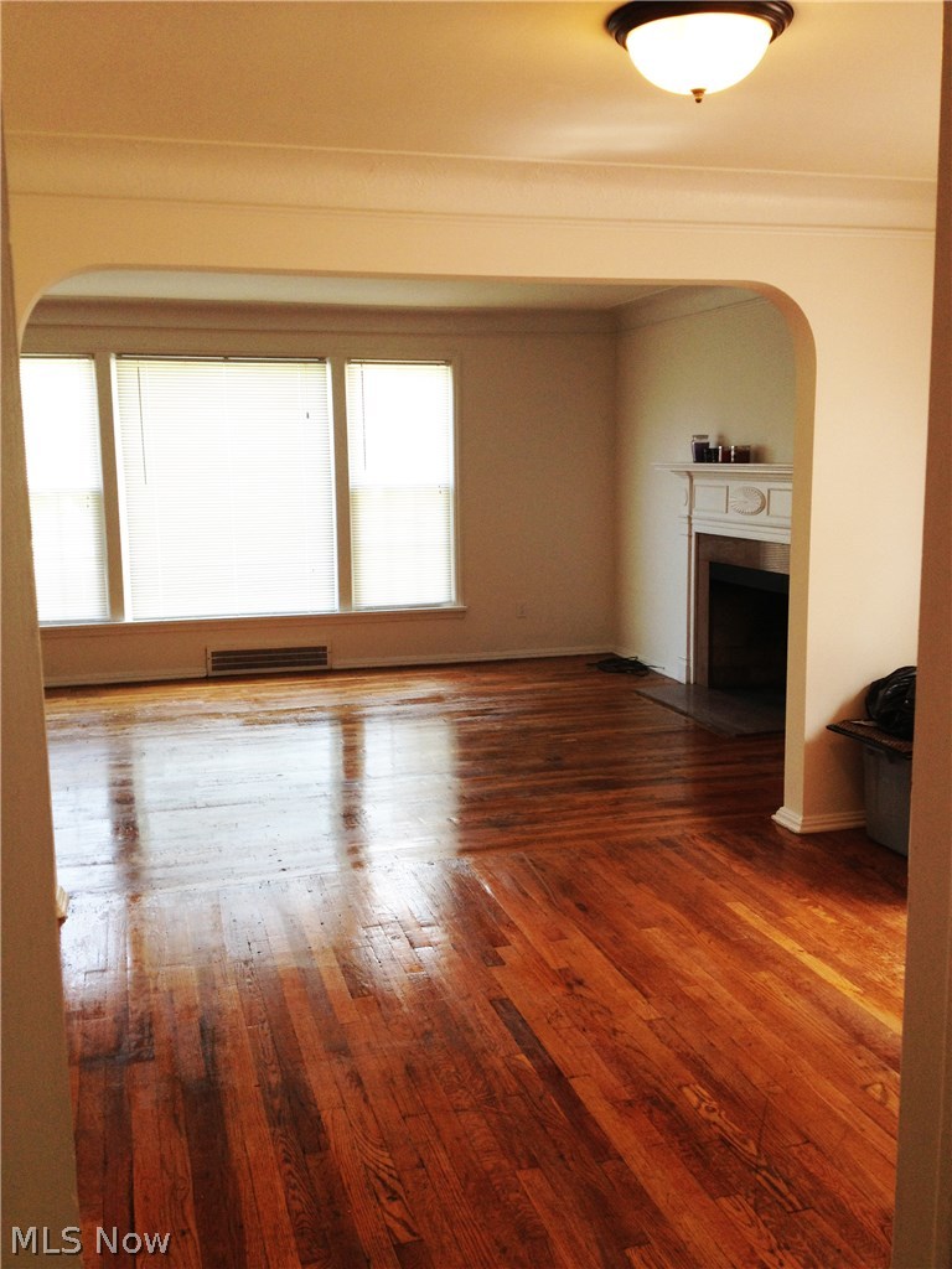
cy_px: 634
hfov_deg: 40.7
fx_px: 1283
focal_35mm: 35
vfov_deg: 52.6
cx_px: 476
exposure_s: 1/60
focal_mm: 4.28
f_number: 2.4
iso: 64
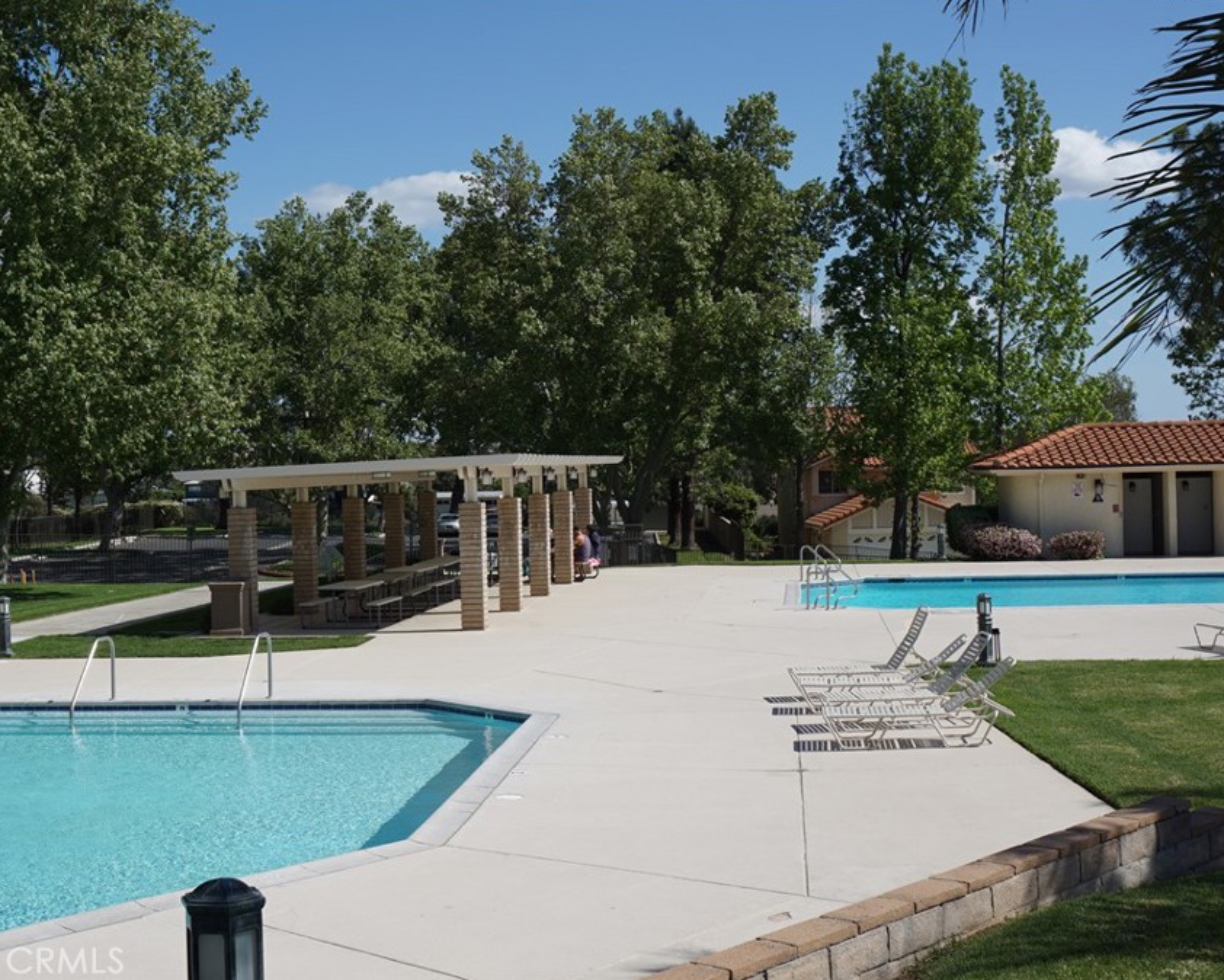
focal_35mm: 50
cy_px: 487
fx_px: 1796
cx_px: 571
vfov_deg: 30.5
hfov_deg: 37.6
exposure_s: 1/320
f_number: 9
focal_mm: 29
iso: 100
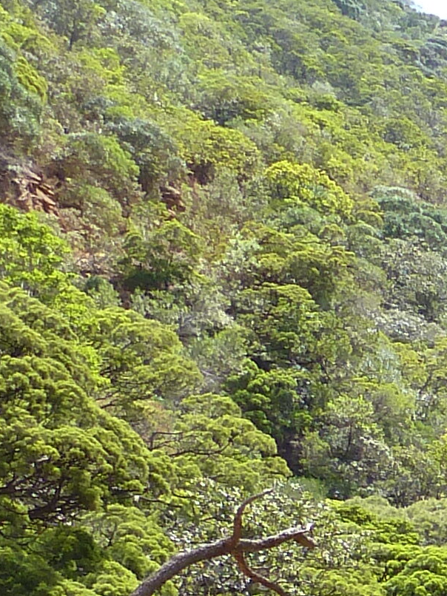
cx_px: 1275
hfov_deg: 8.7
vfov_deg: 12.9
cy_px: 921
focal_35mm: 144
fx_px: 2481
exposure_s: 1/160
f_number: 4
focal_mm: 4.7
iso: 80
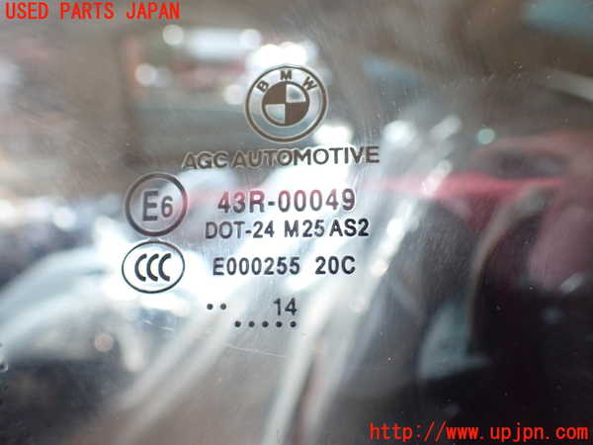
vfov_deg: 46.8
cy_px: 222
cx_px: 296
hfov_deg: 60.0
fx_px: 514
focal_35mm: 30
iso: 500
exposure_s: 1/125
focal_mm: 5.4
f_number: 2.3
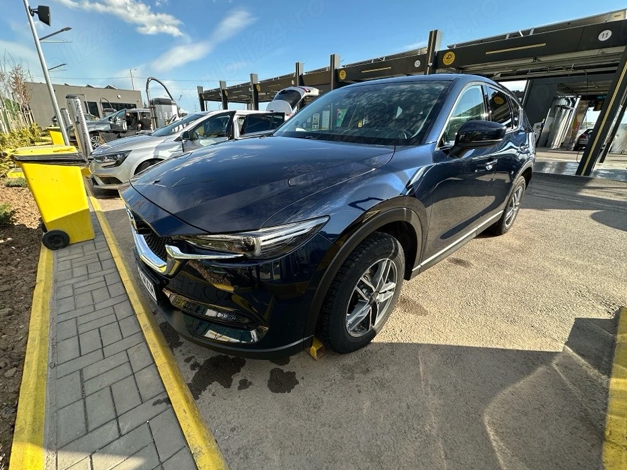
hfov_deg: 98.1
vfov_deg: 81.7
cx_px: 298
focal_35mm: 15
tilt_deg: -21.2
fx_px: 272
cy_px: 230
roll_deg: -0.4
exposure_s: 1/331
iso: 40
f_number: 2.2
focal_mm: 2.22
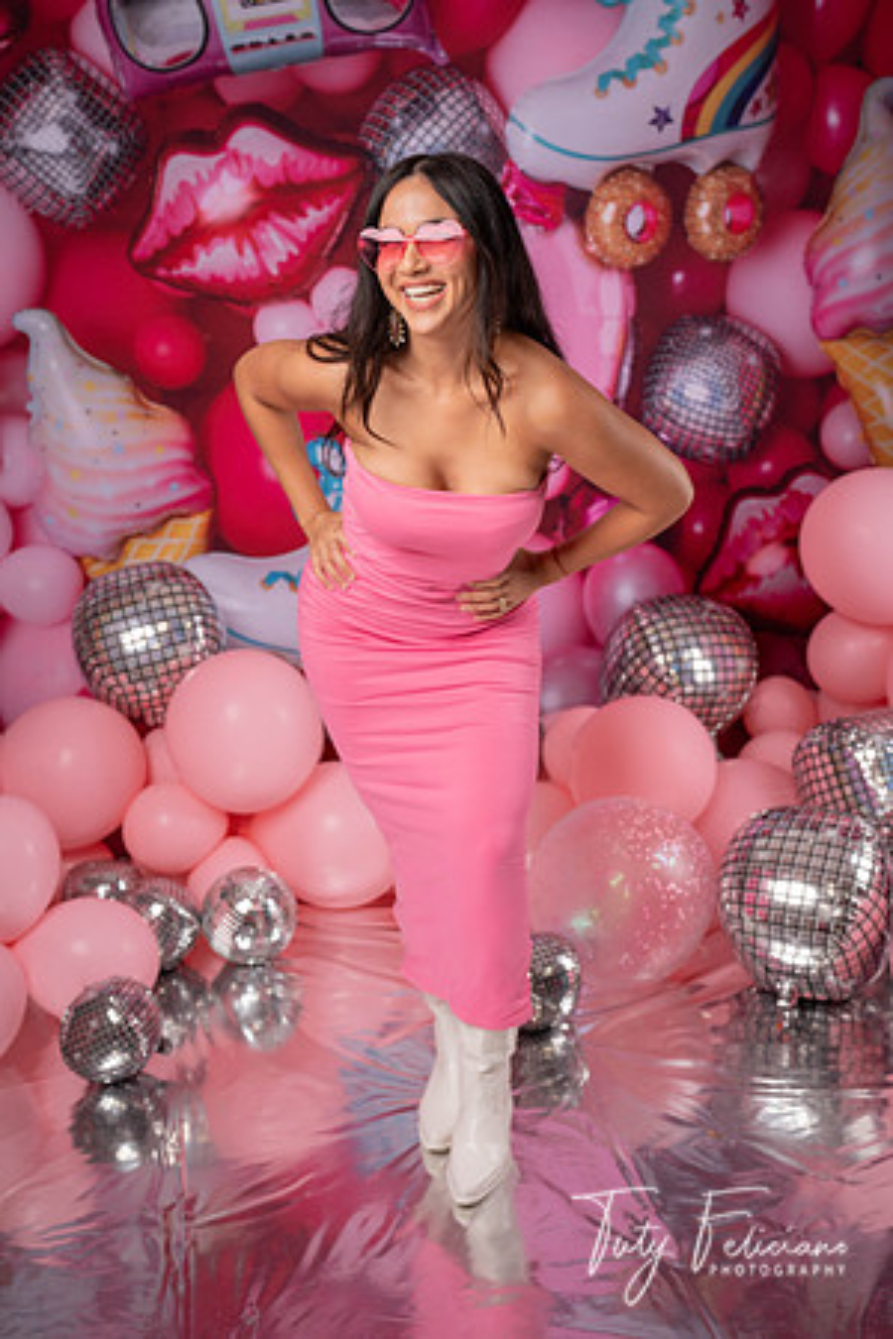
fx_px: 1637
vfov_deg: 44.5
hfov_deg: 30.5
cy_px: 670
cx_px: 446
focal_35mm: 44
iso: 250
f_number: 5.6
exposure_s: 1/80
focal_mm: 44
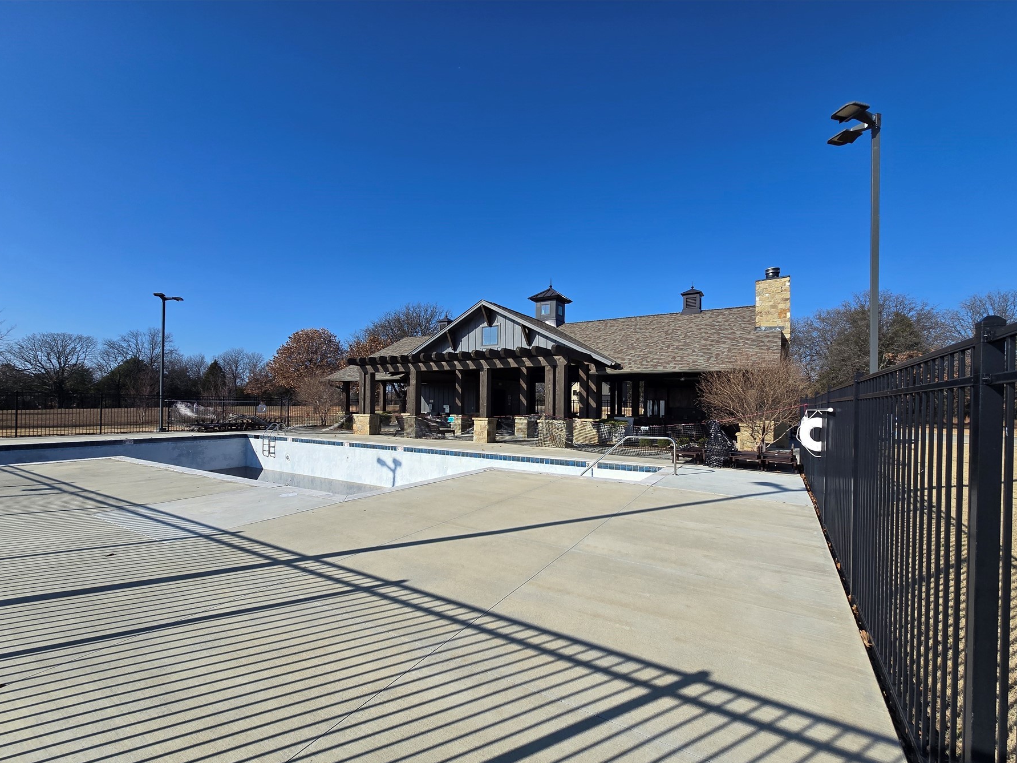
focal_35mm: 14
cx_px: 513
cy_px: 410
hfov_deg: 102.1
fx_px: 411
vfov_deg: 85.5
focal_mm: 2.2
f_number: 2.2
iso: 50
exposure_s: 1/3117
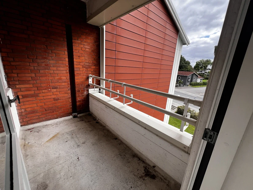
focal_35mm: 13
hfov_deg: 106.2
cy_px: 95
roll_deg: -4.6
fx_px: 95
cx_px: 126
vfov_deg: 89.9
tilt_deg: -15.7
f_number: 1.8
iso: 32
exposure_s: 1/457
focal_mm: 1.57
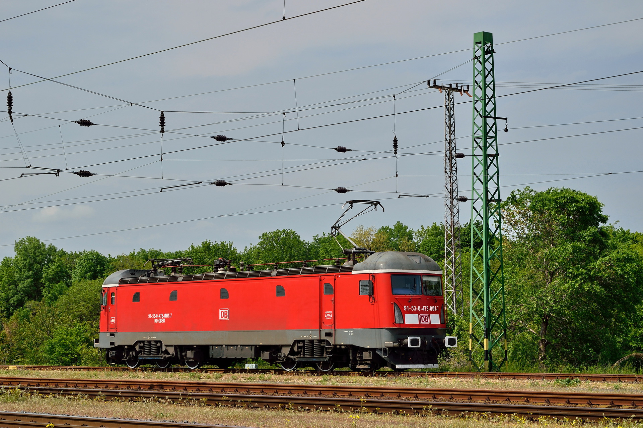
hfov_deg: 26.0
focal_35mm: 78
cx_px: 322
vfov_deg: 17.5
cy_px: 214
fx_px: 1392
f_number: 8
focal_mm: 52
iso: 100
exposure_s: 1/500
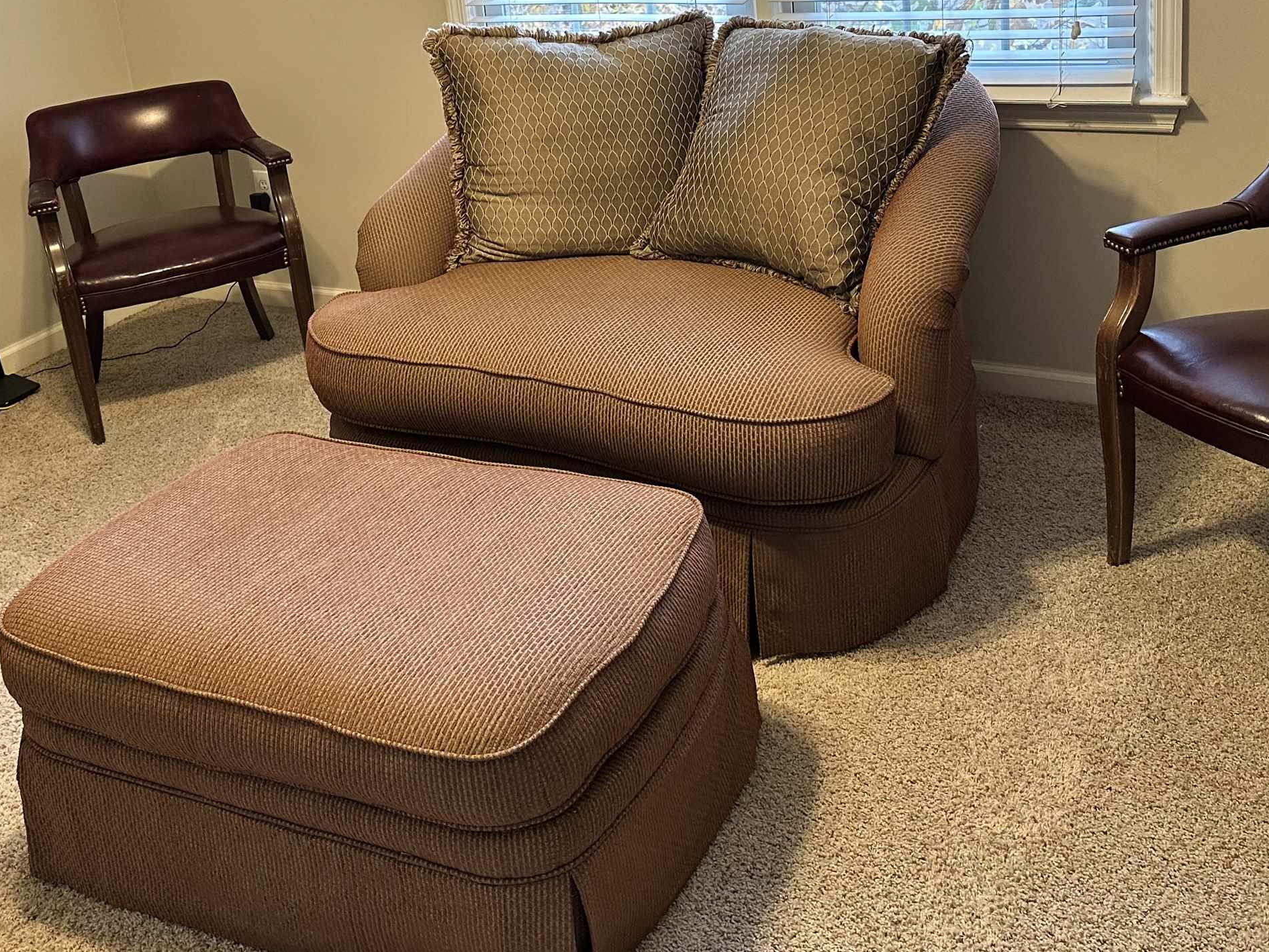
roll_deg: +5.2
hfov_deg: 47.8
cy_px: 180
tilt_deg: -15.4
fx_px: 1430
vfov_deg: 35.5
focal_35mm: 39
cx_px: 600
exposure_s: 1/60
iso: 160
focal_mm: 6.86
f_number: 1.78
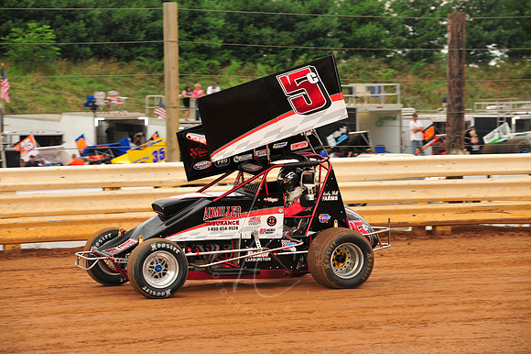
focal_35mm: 155
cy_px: 177
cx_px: 266
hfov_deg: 13.3
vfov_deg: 8.8
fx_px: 2285
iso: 640
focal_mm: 155
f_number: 8
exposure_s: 1/320
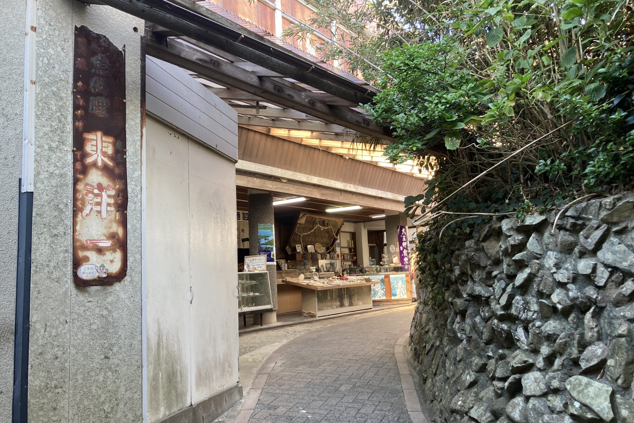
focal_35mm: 30
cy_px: 214
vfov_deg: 43.6
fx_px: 528
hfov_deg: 61.9
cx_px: 322
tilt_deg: +7.2
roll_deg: +1.4
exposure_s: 1/60
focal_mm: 3.99
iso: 64
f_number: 1.8
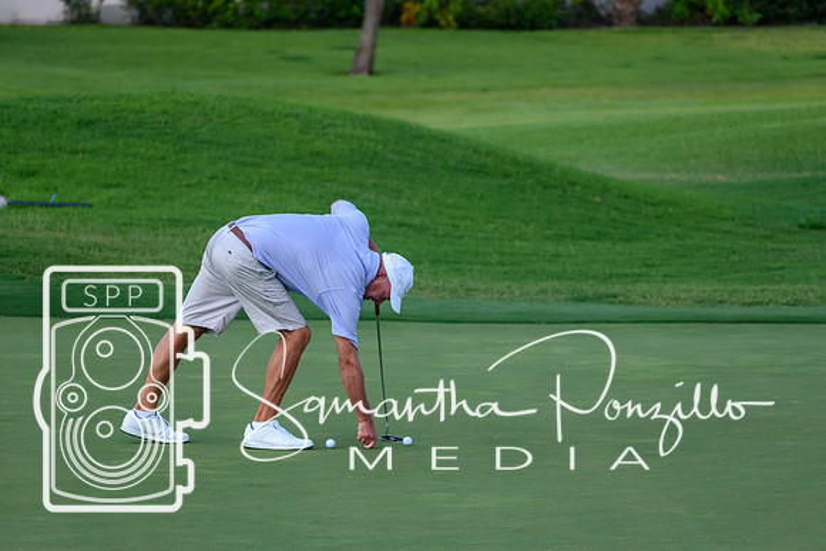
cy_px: 276
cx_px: 413
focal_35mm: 262
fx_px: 6024
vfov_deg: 5.2
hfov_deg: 7.8
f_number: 5
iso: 400
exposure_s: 1/1250
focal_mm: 175
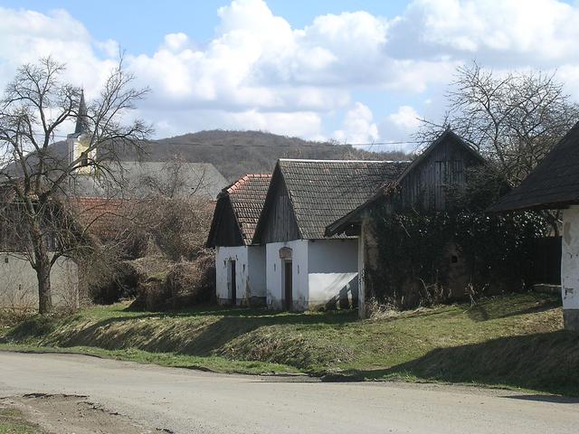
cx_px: 290
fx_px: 1522
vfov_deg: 16.2
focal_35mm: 91
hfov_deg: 21.5
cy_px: 217
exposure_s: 1/398
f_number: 4.3
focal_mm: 13.7
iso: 100
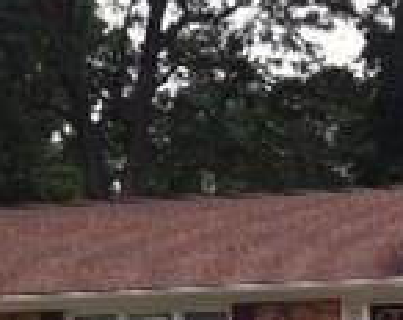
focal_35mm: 150
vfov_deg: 10.2
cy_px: 337
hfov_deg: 12.6
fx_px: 1784
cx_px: 461
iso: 80
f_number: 2.8
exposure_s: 1/566
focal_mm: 3.85
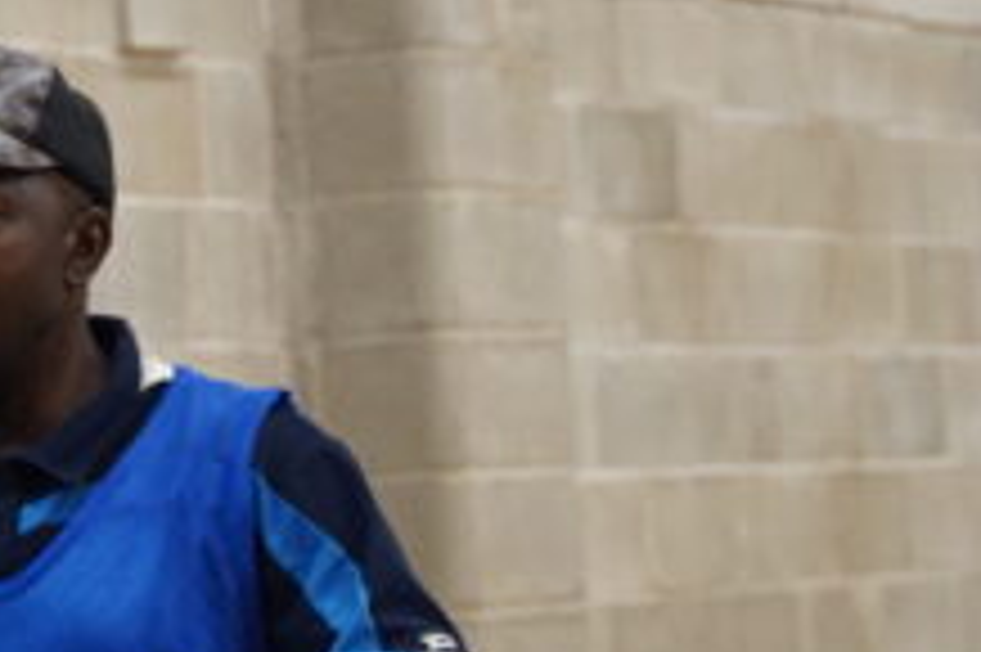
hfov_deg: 9.7
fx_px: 5615
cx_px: -513
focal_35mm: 206
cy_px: 596
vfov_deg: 6.6
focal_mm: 43.9
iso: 1600
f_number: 2.8
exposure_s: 1/160
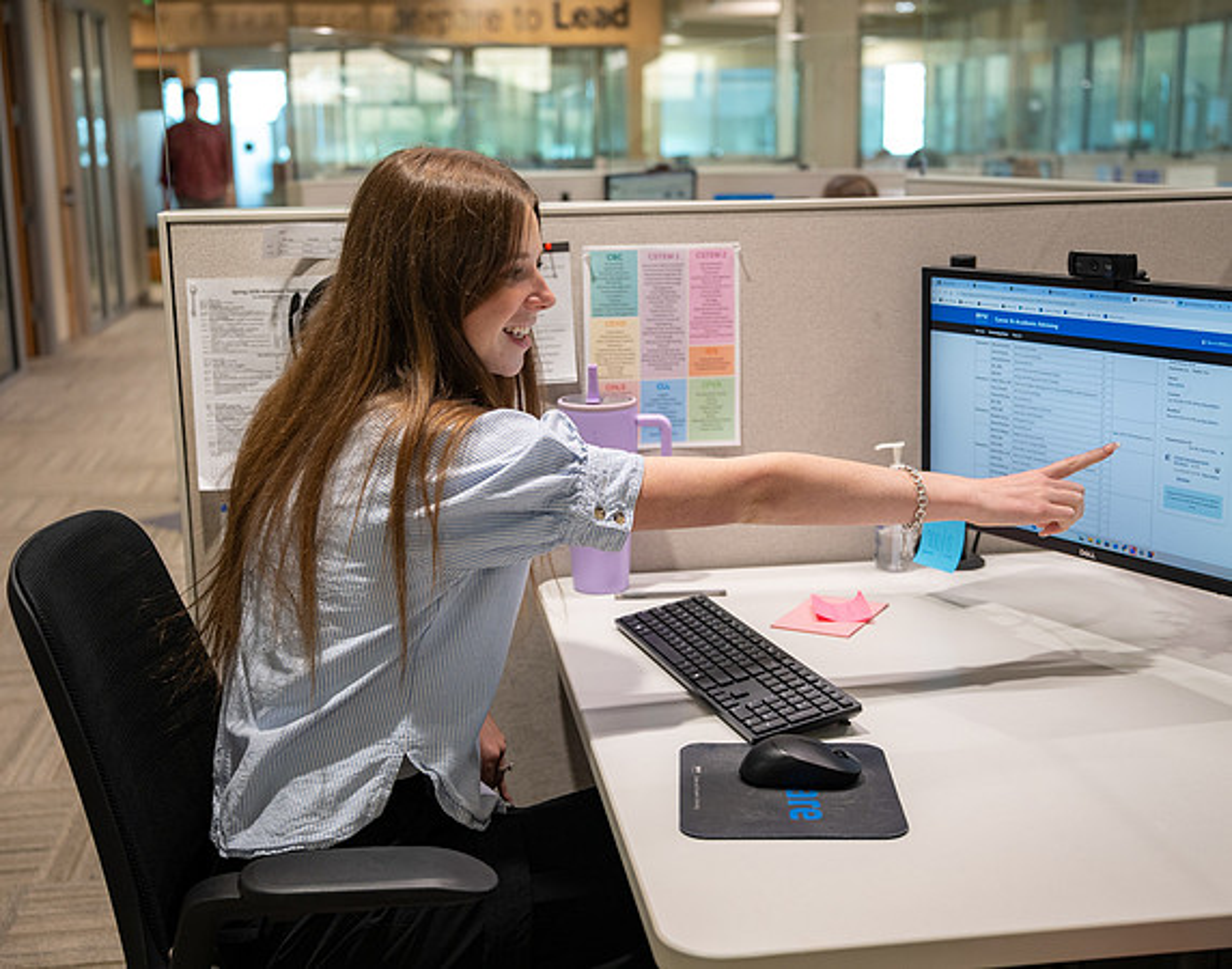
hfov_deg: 42.8
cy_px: 481
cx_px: 608
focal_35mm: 43
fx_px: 1573
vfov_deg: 34.3
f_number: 2.8
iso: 640
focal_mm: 34.5
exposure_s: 1/160
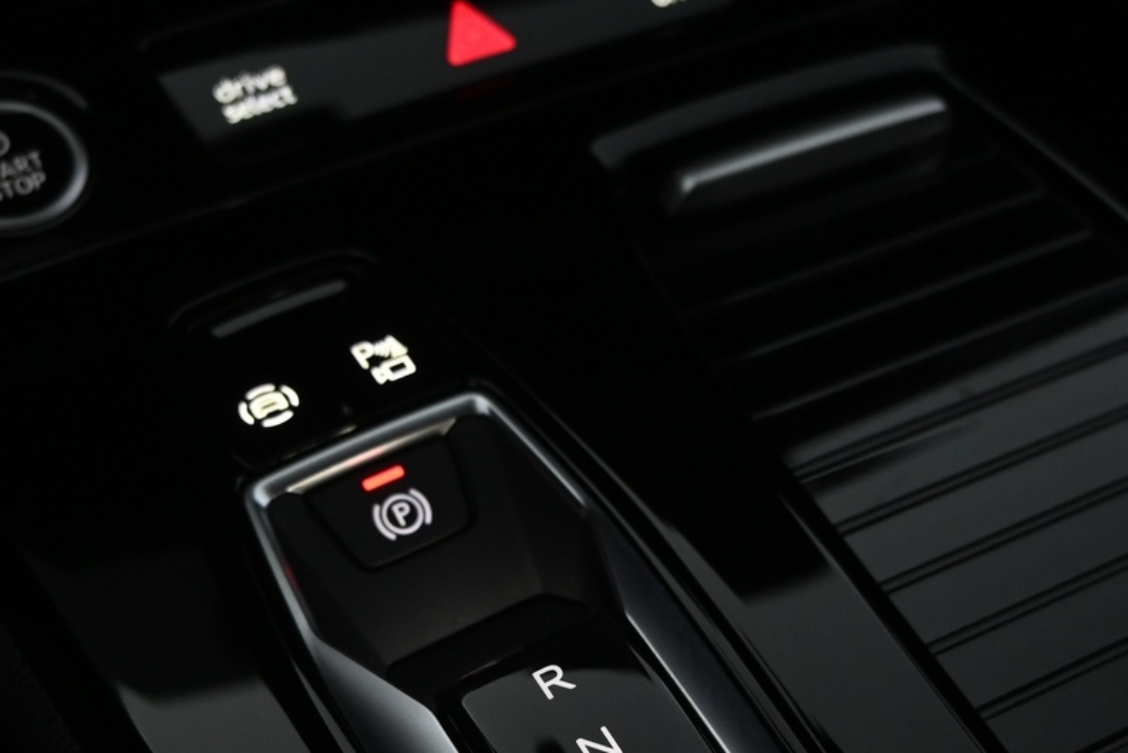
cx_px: 569
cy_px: 649
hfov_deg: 40.3
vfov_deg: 26.8
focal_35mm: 49
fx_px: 1536
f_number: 3.5
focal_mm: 16
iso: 1000
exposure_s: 1/30
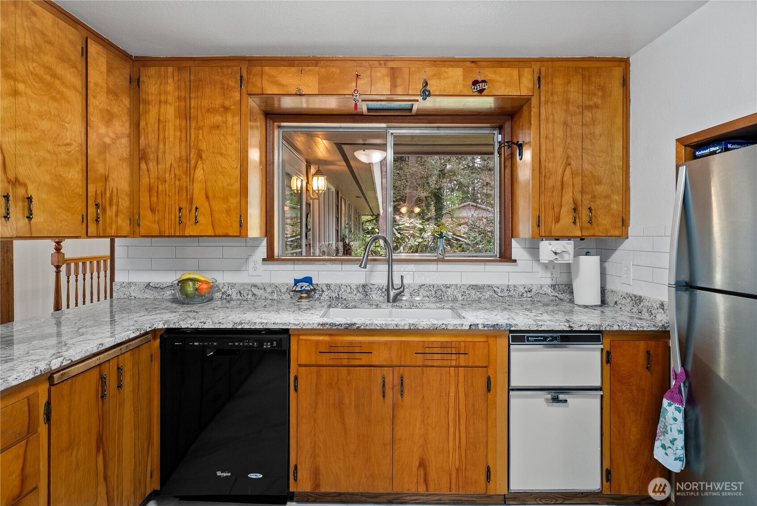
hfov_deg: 96.7
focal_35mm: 16
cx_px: 378
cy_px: 253
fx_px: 337
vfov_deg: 73.8
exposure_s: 1/3
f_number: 7.1
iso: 1000
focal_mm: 16
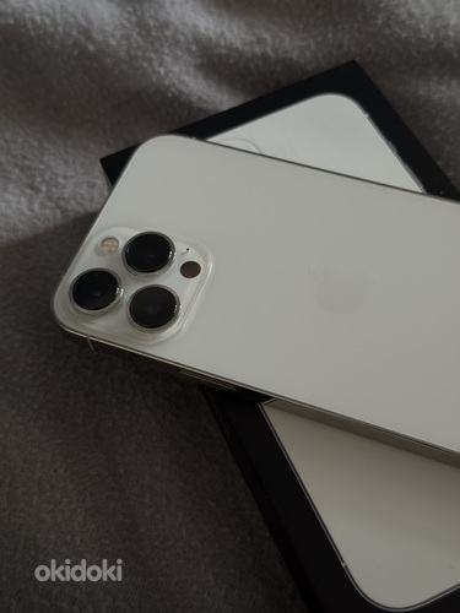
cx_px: 230
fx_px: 850
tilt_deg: -56.8
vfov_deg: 39.7
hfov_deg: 30.3
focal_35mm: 48
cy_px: 306
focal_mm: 6.76
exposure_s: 1/69
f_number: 1.78
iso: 100
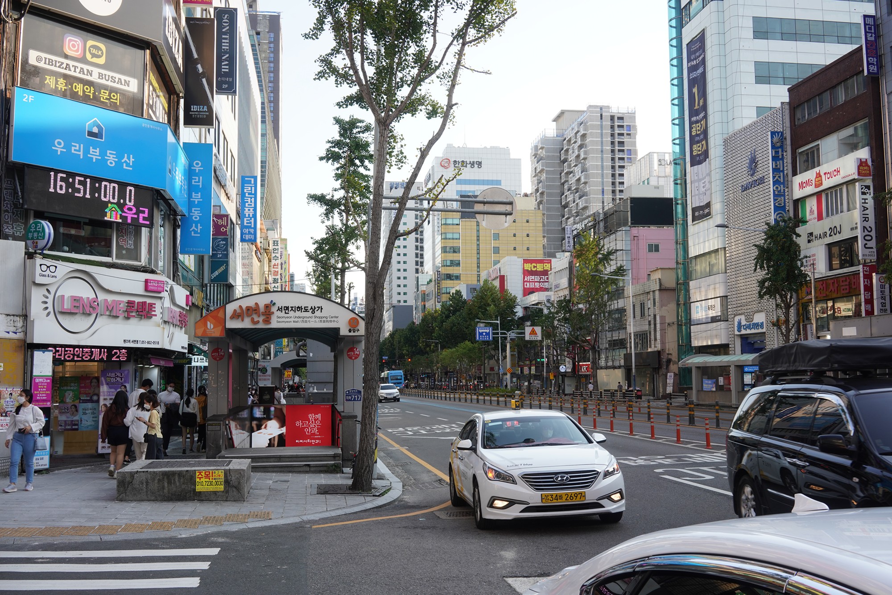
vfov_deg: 37.9
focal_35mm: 35
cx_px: 446
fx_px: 867
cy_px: 298
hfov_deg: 54.4
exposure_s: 1/100
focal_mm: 35
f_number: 11
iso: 400
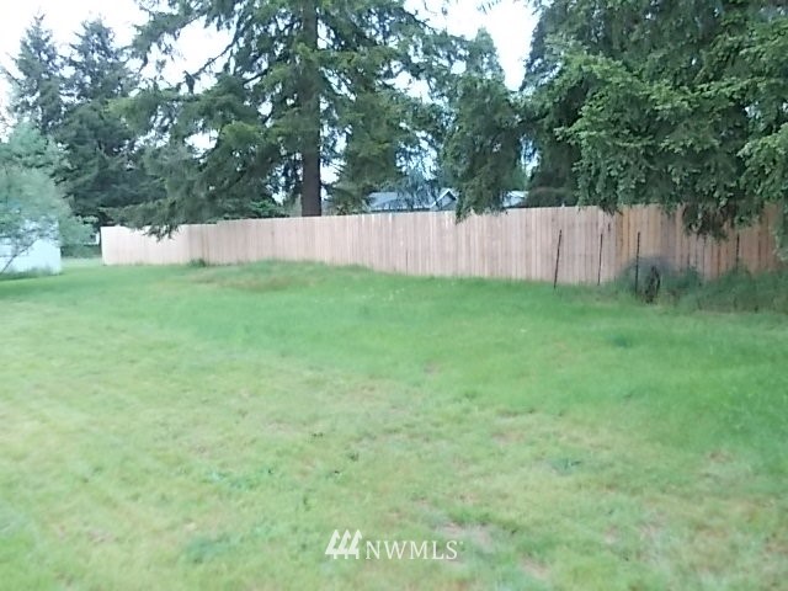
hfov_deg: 63.4
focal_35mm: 28
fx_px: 637
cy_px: 296
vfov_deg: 49.7
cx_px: 394
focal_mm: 4
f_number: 2.7
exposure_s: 1/15
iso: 200
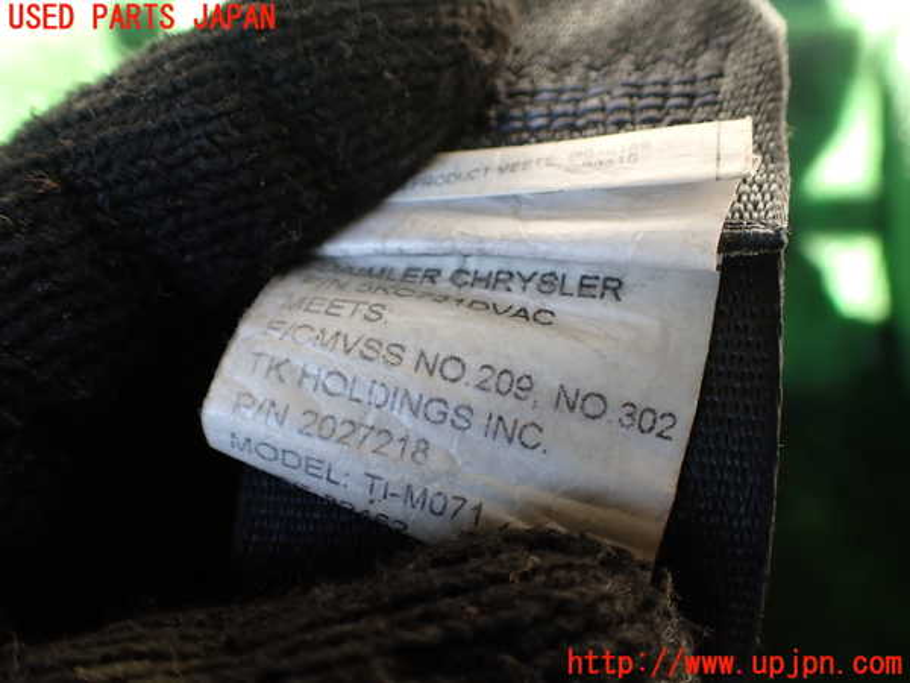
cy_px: 342
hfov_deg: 60.0
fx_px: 789
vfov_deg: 46.8
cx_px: 455
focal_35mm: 30
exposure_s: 1/125
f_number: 2.3
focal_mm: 5.4
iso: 125
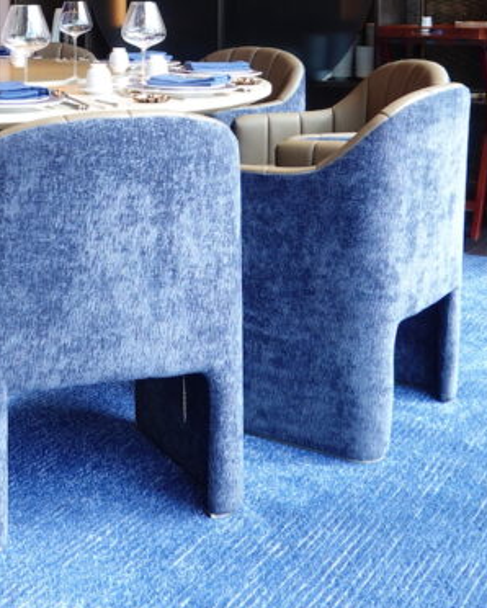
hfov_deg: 23.4
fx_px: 1116
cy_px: 26
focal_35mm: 62
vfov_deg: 28.9
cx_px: -22
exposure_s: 1/40
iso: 125
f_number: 2.8
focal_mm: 9
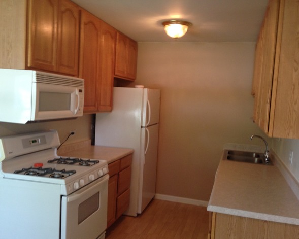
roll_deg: -2.9
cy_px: 121
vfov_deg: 42.2
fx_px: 310
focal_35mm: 35
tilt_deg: -6.3
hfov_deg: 51.5
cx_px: 154
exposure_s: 1/20
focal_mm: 4.12
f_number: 2.4
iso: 125
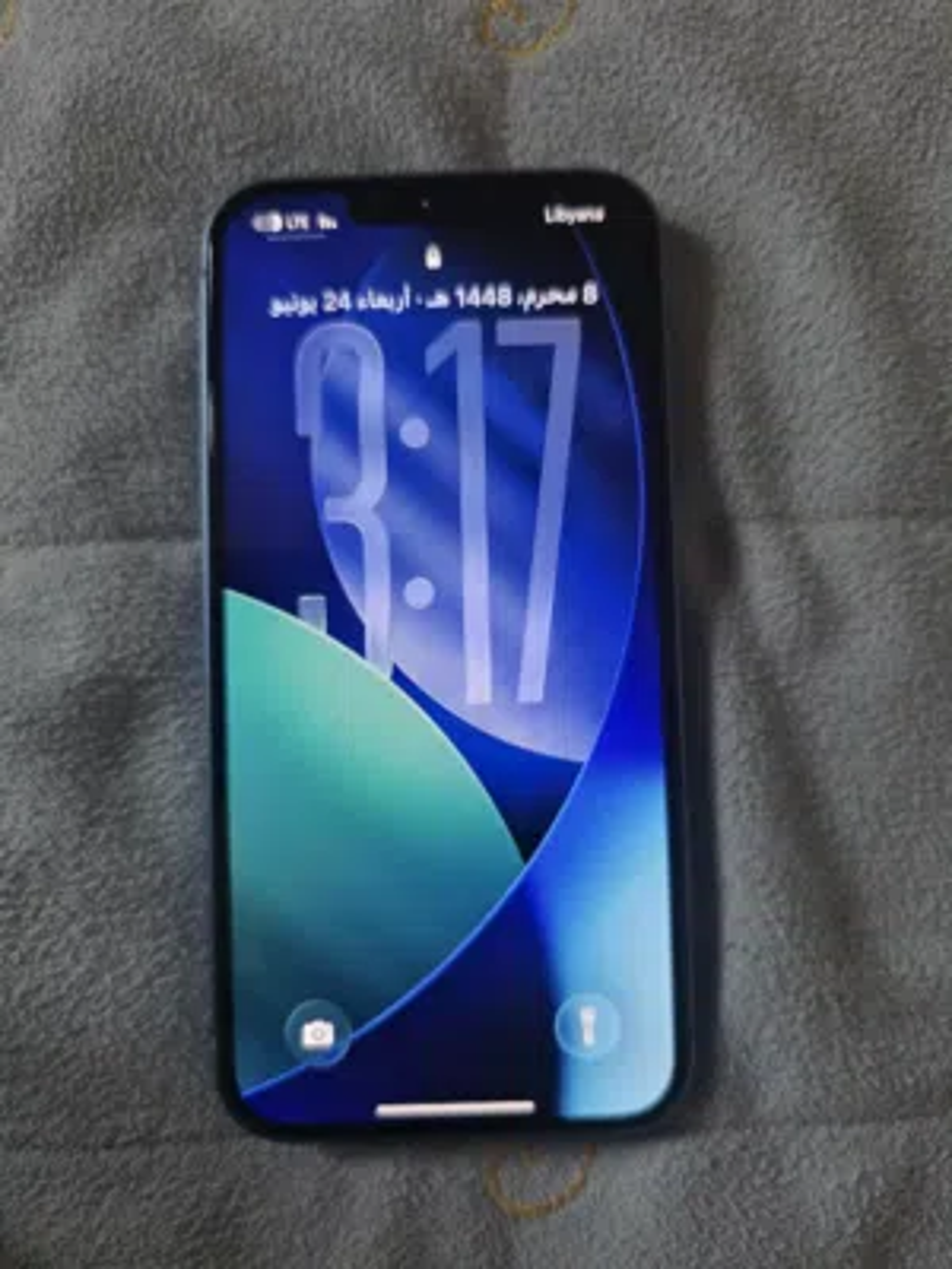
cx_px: 476
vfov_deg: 73.9
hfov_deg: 58.9
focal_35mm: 23
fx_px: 843
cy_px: 634
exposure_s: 1/100
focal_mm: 6.3
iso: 500
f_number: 1.7
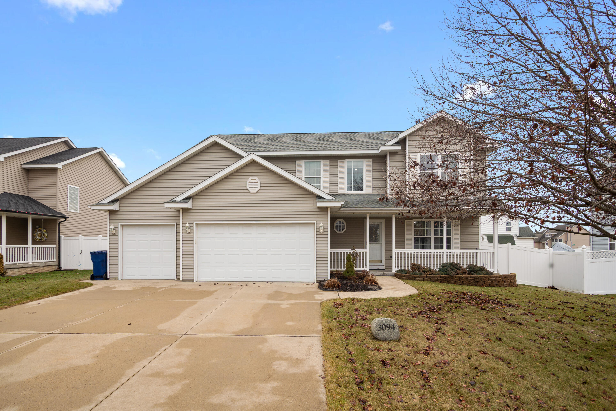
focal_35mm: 30
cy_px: 206
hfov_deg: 61.9
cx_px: 308
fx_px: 513
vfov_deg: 43.6
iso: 400
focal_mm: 30
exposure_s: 1/125
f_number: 9
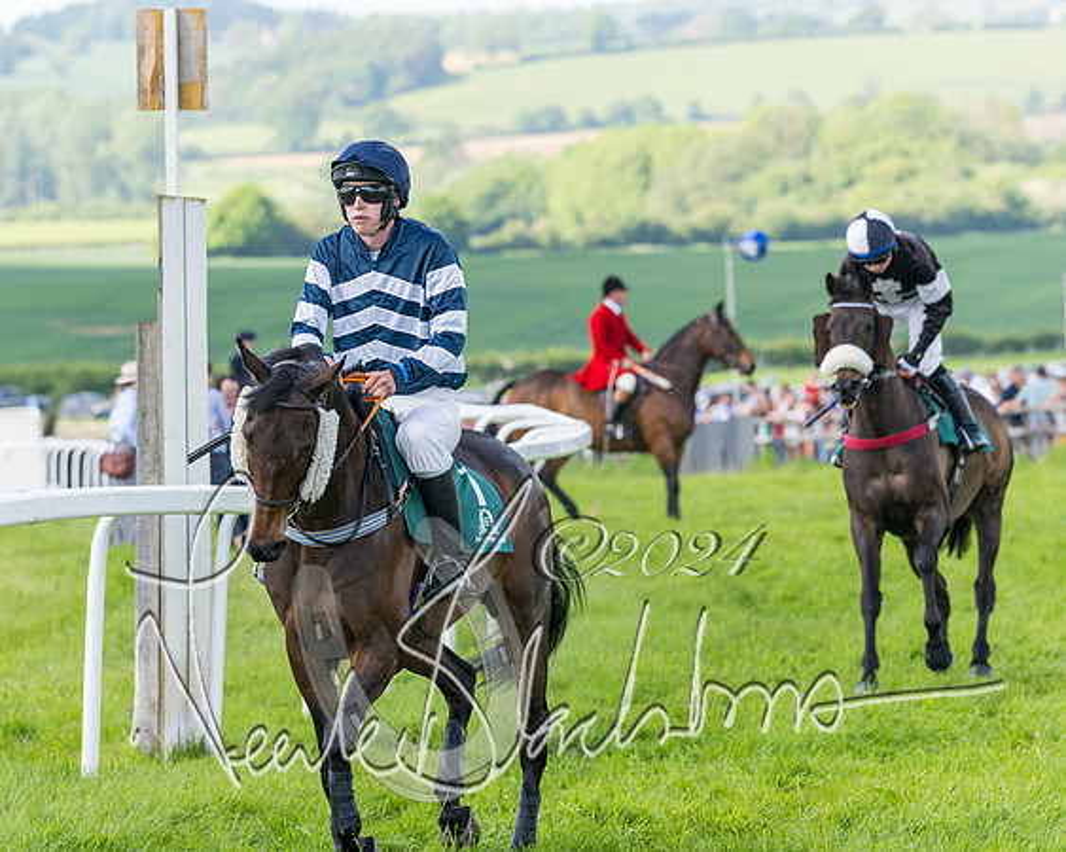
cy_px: 426
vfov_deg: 5.6
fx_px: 8777
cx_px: 426
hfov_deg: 6.9
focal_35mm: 278
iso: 400
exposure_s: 1/1000
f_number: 5
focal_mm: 165
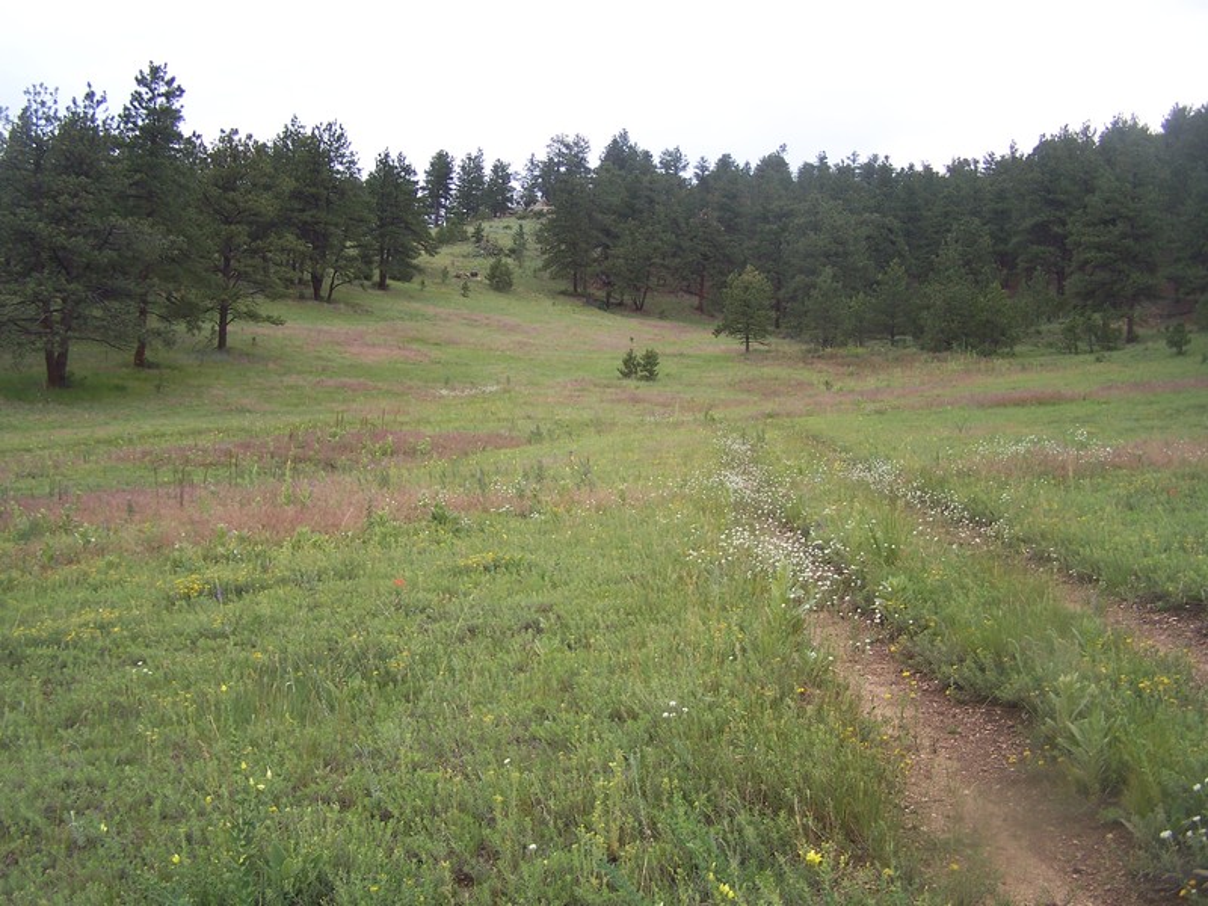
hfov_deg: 49.0
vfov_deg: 37.7
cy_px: 453
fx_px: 1326
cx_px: 604
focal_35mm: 38
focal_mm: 6.3
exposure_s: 1/250
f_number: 2.8
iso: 80
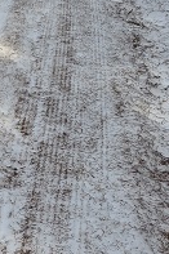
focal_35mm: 114
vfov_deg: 17.9
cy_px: 99
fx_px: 804
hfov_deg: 11.1
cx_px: -151
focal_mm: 4.44
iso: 58
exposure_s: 1/1565
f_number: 1.8
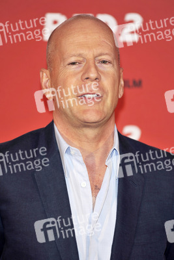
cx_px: 87
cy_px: 130
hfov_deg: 6.9
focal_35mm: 200
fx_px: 1449
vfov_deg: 10.3
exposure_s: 1/250
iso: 400
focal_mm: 200
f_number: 4
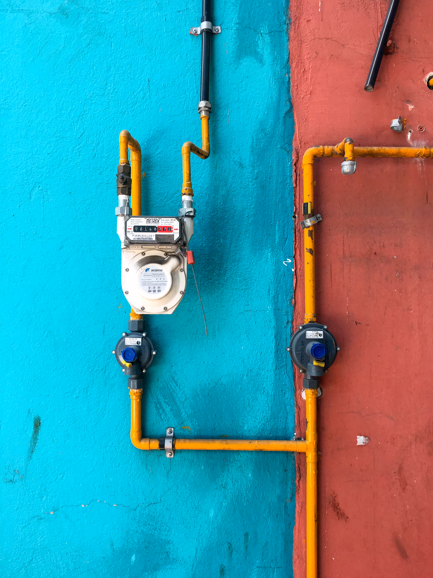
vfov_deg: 61.7
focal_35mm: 29
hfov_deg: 48.2
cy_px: 289
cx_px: 216
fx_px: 484
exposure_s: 1/120
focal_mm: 4.15
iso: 25
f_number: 2.2
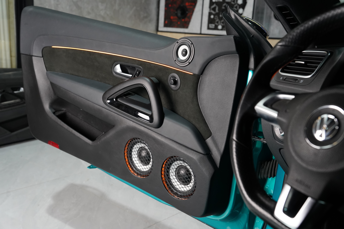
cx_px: 172
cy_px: 114
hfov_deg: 48.5
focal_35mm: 40
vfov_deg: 33.4
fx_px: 382
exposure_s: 1/125
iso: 3200
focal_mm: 40
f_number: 5.6
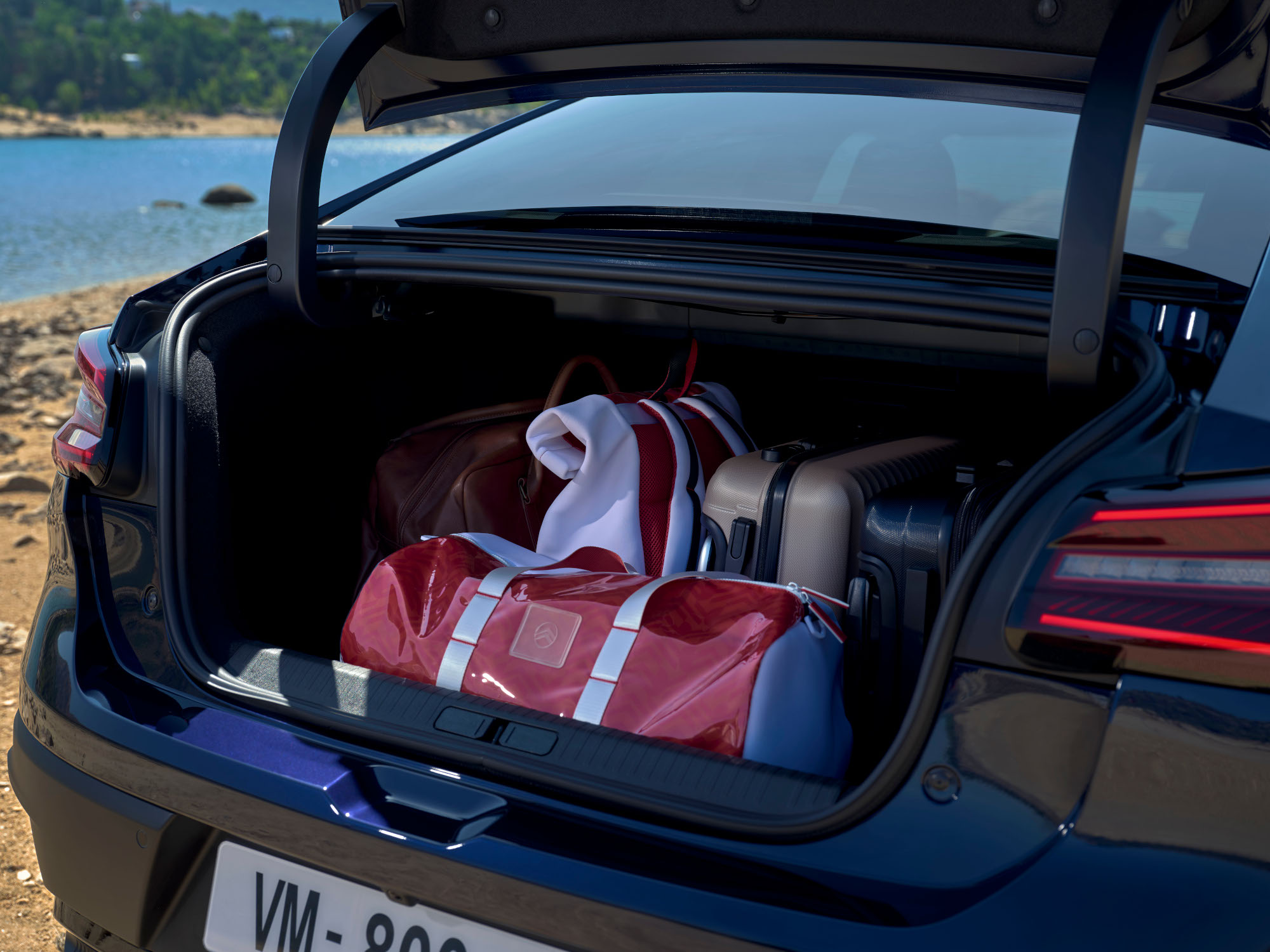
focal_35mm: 43
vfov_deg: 33.6
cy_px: 476
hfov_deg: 43.9
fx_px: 1578
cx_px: 635
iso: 200
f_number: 5.6
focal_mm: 54.6
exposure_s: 1/160
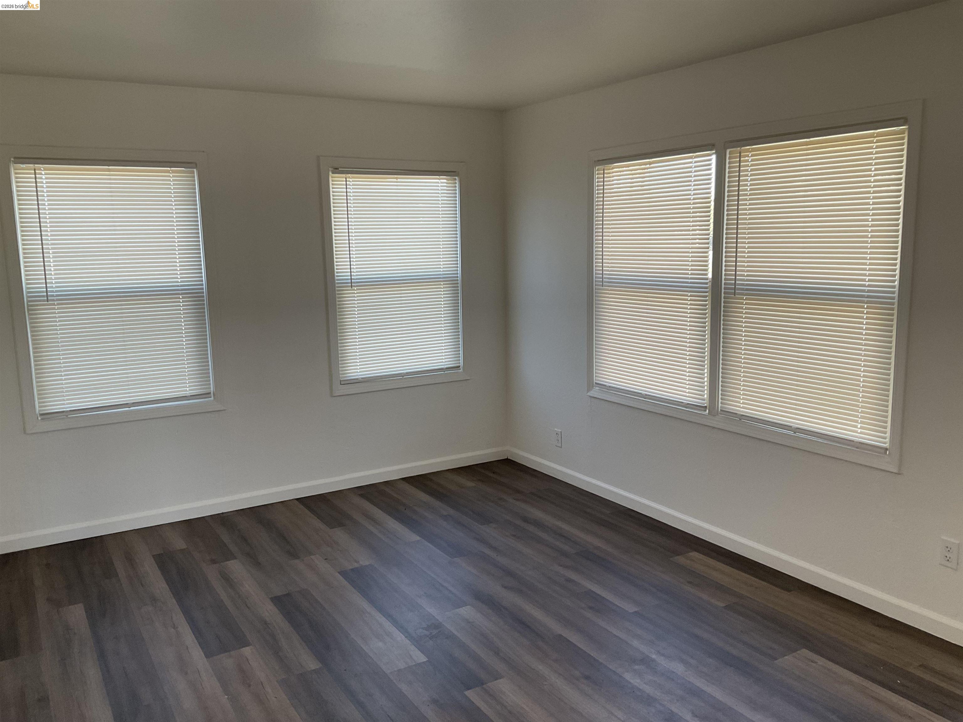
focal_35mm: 29
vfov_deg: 48.2
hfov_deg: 61.7
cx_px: 482
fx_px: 807
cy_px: 361
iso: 50
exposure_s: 1/120
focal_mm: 3
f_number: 1.8
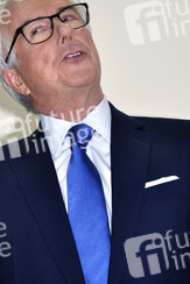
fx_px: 1945
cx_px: 79
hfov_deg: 5.6
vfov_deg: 8.4
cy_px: 192
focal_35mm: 246
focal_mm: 100
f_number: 5.6
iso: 800
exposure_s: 1/60
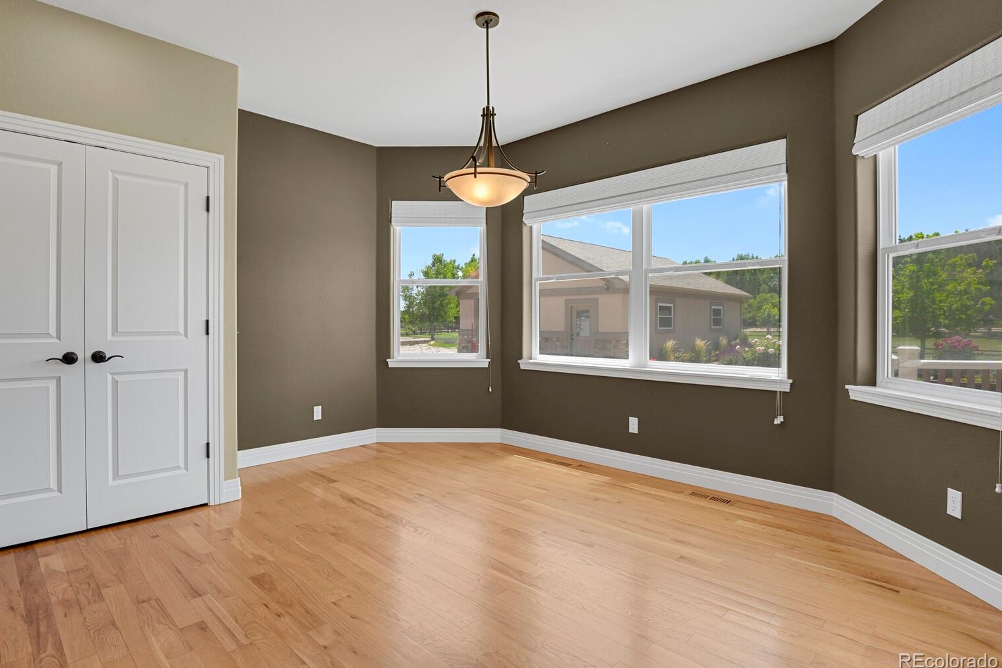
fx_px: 501
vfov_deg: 67.4
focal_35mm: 18
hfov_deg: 89.9
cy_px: 321
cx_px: 475
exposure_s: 1/2.5
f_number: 8
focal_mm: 17
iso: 250
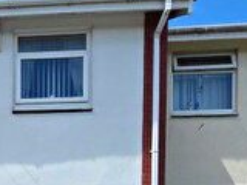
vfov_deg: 21.8
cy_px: 271
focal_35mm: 57
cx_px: -57
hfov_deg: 28.8
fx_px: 407
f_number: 1.9
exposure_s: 1/1567
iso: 40
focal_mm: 2.2
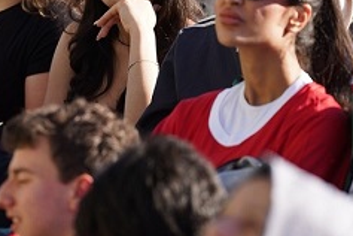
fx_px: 6383
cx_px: 76
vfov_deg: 2.1
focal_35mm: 651
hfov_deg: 3.2
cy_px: 17
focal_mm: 200
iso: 100
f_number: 2.8
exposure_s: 1/640
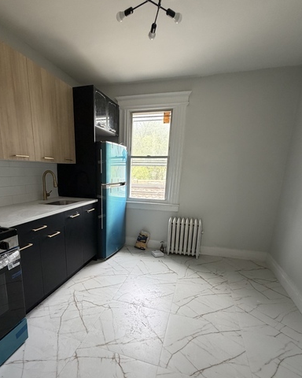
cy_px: 226
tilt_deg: -14.1
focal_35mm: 19
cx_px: 125
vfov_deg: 82.3
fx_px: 212
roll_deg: +0.0
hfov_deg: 70.3
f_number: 2.2
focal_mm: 2.22
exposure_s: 1/121
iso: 250
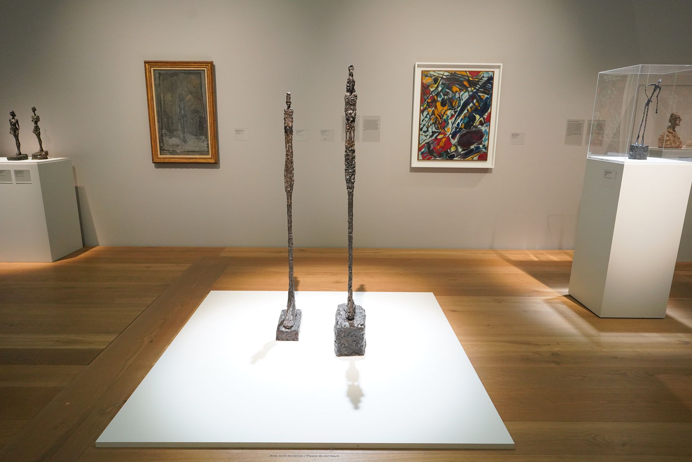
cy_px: 231
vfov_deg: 53.1
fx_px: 461
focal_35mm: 24
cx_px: 346
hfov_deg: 73.7
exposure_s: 1/80
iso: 3200
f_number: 5.6
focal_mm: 24
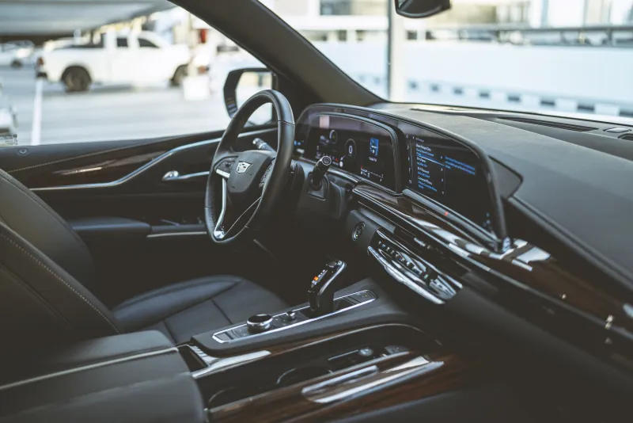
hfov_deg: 54.4
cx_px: 316
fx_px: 616
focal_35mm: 35
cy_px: 212
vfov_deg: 37.9
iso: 640
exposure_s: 1/100
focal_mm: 35
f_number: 1.4
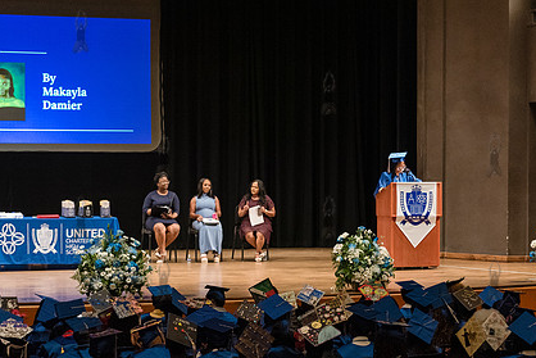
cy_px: 216
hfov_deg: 20.8
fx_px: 1460
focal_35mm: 98
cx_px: 328
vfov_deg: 14.0
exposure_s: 1/200
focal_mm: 70
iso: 5000
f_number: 4
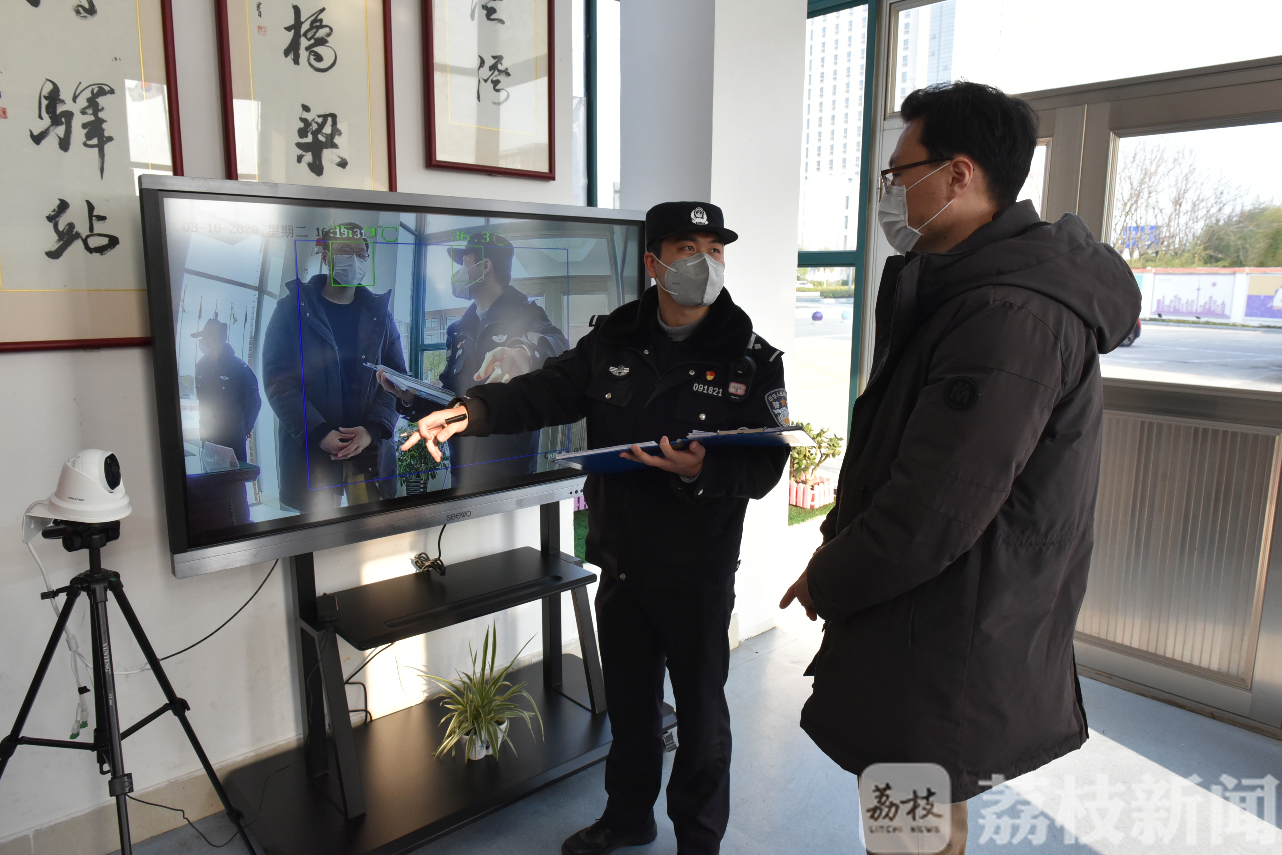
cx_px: 641
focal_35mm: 24
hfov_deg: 73.7
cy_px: 428
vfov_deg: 53.1
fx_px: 855
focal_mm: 24
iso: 2500
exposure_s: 1/400
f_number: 10
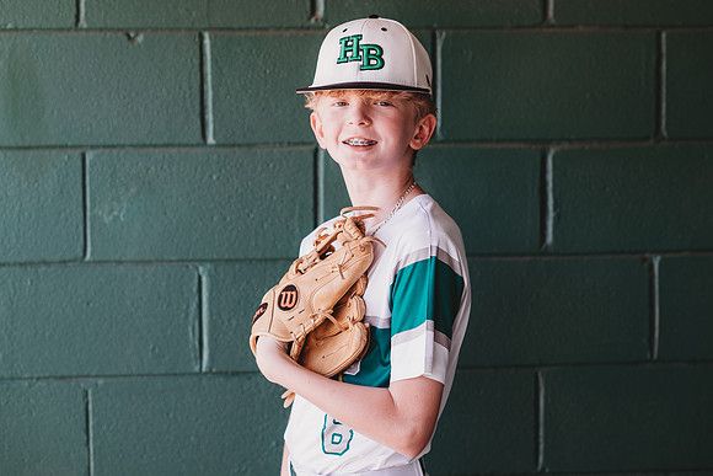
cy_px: 238
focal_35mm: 90
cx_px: 356
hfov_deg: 22.6
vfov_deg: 15.2
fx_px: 1782
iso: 160
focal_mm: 85
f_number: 2.8
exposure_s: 1/200
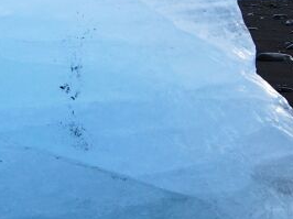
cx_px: -65
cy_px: -65
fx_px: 2479
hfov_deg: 6.7
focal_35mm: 293
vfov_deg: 5.0
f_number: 7.1
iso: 100
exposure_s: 1/200
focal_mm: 45
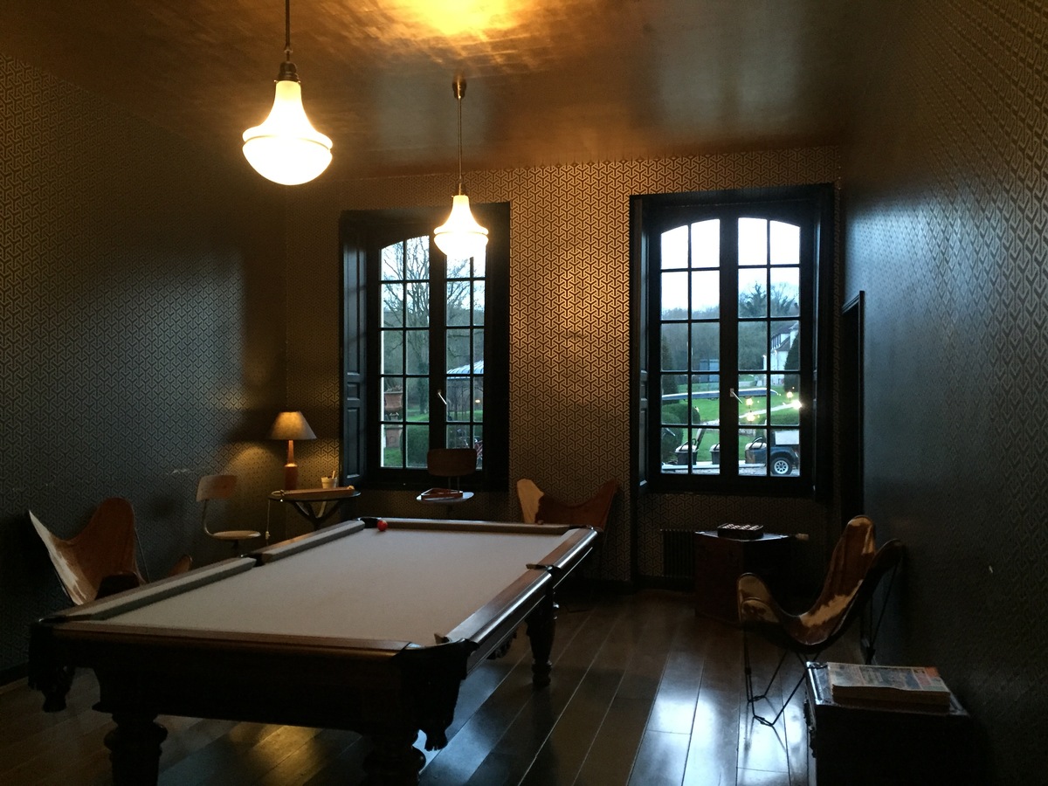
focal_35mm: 29
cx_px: 524
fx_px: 878
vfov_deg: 48.2
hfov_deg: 61.7
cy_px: 393
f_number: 2.2
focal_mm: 4.15
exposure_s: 1/17
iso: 320
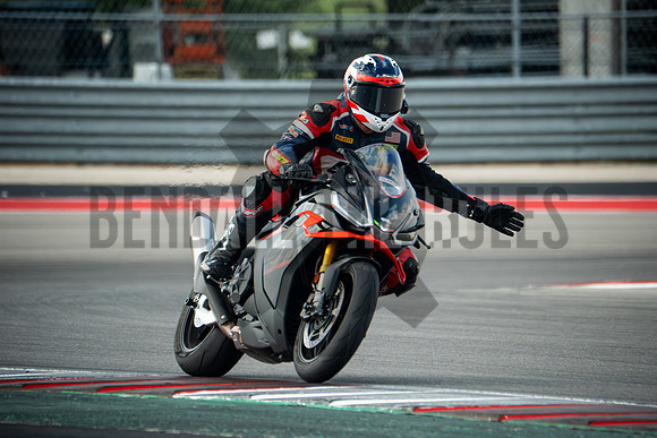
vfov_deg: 2.3
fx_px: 10952
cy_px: 219
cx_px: 328
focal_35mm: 600
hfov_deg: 3.4
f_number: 5.6
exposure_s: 1/1600
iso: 3200
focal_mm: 400
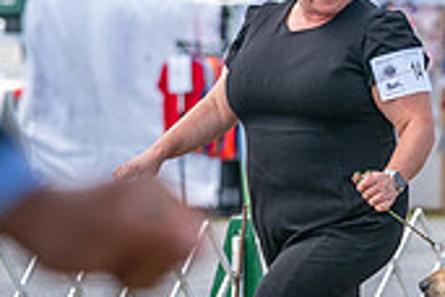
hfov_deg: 4.3
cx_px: 589
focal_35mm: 482
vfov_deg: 2.9
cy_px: 60
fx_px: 5958
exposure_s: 1/1250
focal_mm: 122
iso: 400
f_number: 4
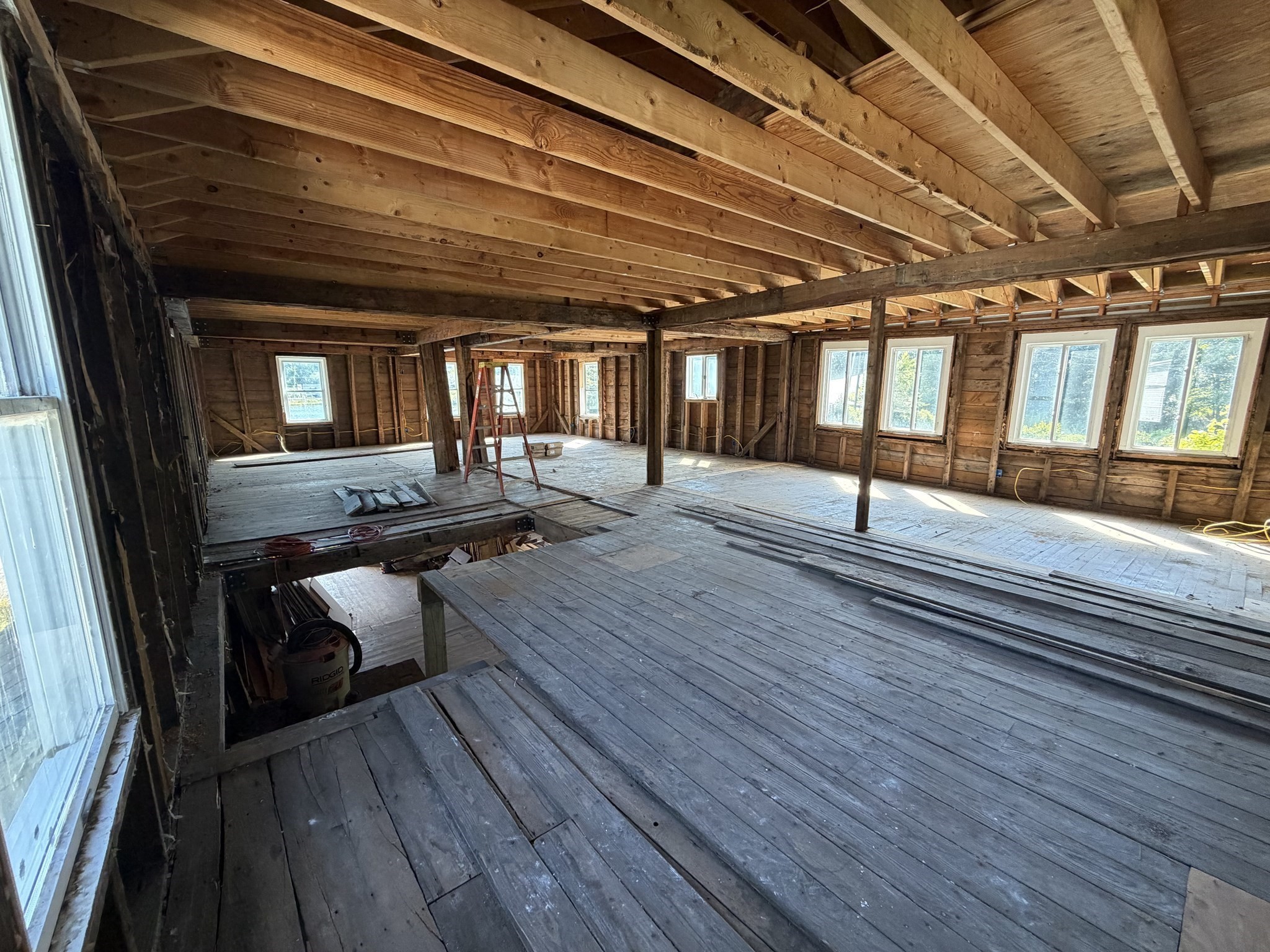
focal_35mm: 14
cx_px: 635
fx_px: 514
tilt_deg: -9.8
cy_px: 476
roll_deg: -0.1
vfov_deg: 85.7
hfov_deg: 102.1
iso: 320
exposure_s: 1/120
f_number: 2.2
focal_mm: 2.22
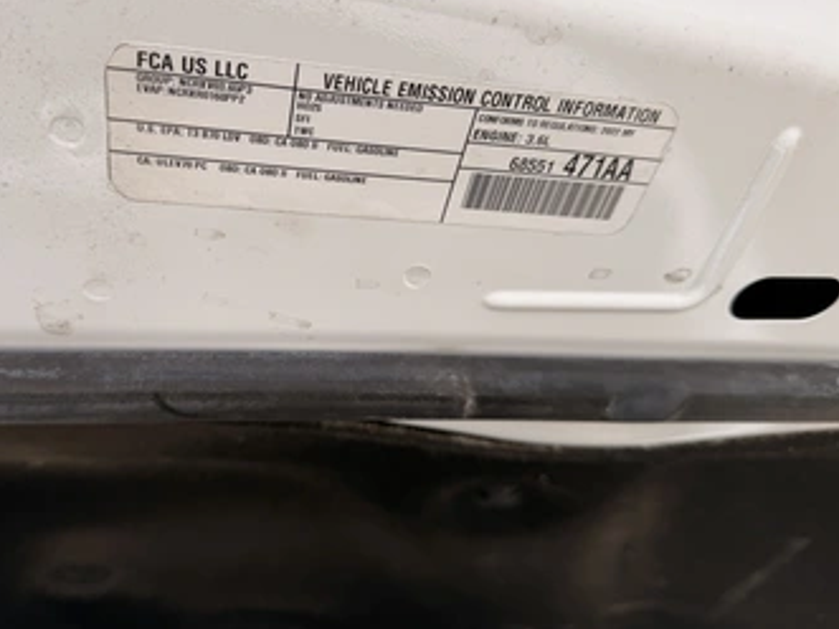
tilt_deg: +7.1
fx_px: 703
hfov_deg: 61.4
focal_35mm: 29
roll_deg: +0.8
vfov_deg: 47.9
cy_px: 254
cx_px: 360
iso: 80
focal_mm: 6.76
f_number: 1.78
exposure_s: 1/1618
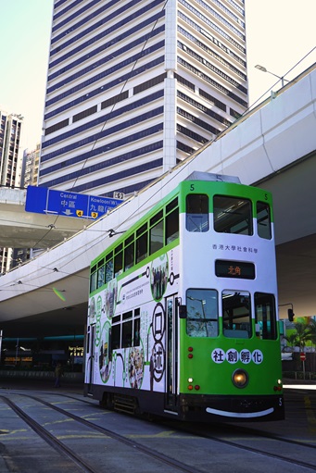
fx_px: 434
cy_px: 236
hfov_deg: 40.0
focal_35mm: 33
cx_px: 158
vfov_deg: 57.2
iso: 100
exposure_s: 1/320
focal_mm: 33
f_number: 5
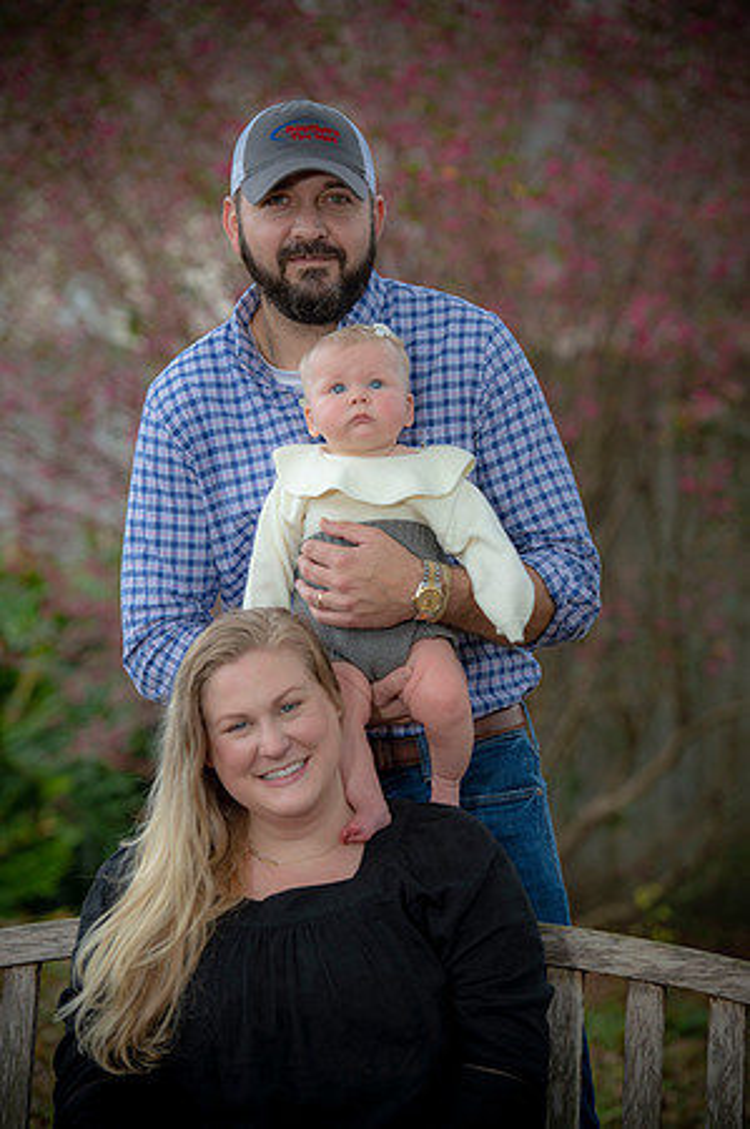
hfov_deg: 10.5
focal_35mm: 130
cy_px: 564
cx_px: 375
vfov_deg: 15.8
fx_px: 4072
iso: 160
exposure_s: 1/200
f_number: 3.5
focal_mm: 130
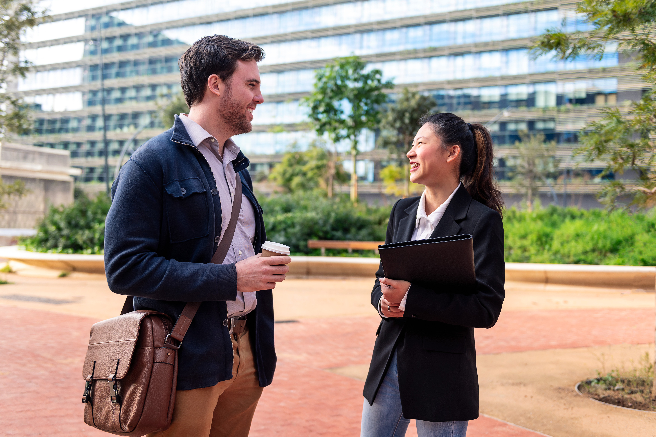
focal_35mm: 38
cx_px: 328
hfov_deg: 50.7
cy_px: 218
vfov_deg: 35.1
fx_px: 692
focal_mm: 38
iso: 100
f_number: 3.2
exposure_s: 1/250
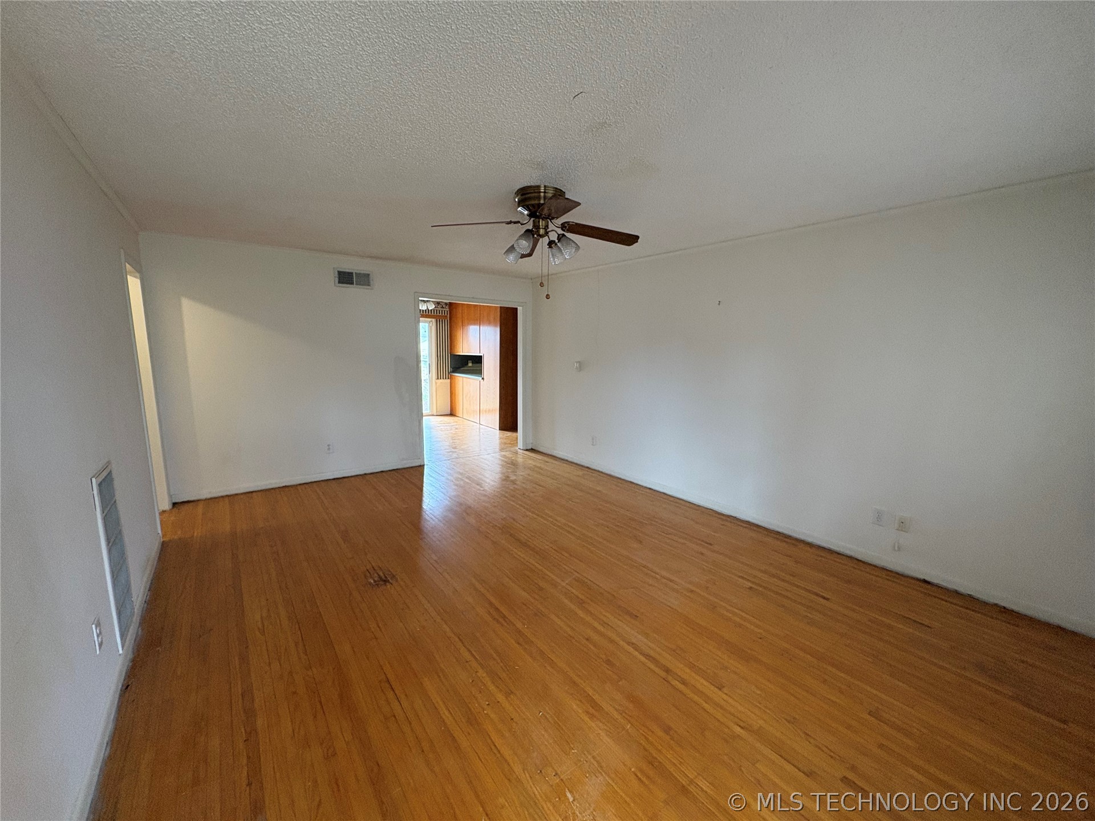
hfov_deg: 102.1
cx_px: 548
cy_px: 410
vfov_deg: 85.7
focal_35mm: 14
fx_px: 443
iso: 320
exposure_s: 1/60
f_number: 2.2
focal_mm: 2.22
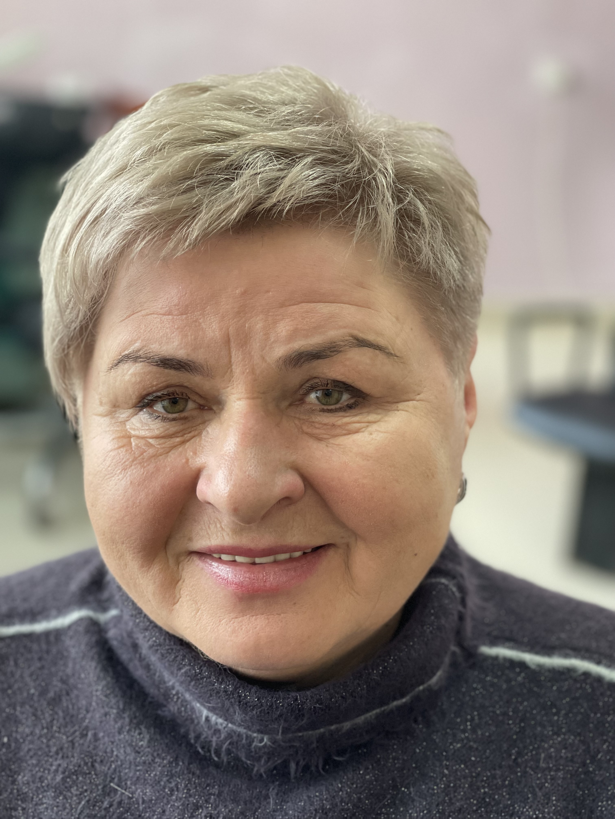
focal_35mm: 64
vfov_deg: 30.3
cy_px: 410
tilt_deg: -19.0
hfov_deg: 22.9
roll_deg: -2.2
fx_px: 1516
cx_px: 308
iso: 200
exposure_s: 1/121
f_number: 2.2
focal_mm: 7.5
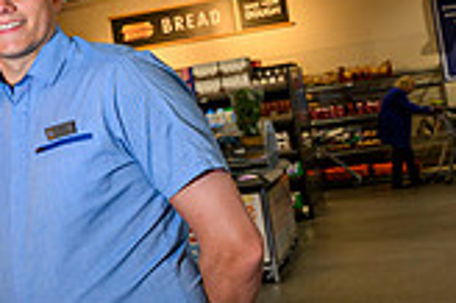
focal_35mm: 91
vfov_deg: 15.0
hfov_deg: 19.0
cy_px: 115
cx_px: -271
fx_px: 1151
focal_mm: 24
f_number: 5
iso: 800
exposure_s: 1/160
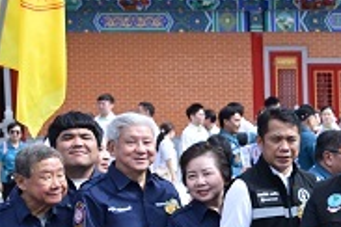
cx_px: 607
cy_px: 238
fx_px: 1231
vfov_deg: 10.4
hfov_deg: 14.0
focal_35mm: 130
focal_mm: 34
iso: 500
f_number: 5.6
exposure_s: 1/1250
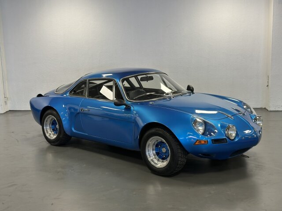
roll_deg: +1.3
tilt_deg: -10.4
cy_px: 106
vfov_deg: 30.3
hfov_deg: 39.7
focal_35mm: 48
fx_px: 391
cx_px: 141
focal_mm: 6.86
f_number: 1.78
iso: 125
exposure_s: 1/92
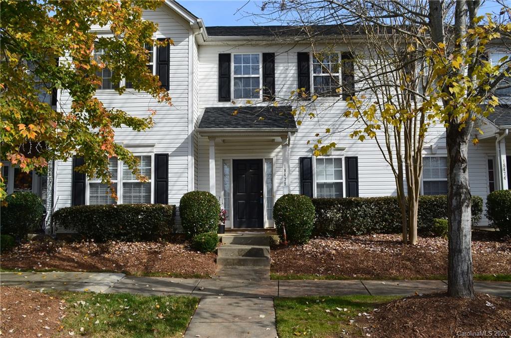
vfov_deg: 43.4
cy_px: 169
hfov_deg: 62.1
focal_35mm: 30
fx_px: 425
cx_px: 256
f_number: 11
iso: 110
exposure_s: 1/125
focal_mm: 20
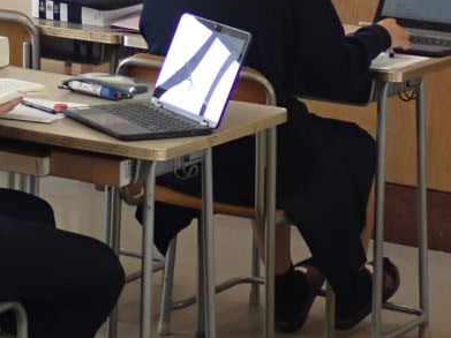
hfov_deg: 11.1
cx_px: -1
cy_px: -121
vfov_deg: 8.3
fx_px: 2305
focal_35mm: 177
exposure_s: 1/50
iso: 320
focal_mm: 9.65
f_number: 3.3
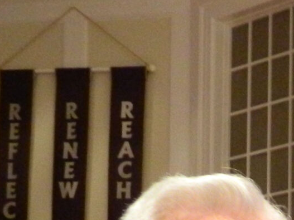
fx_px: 1155
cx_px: 454
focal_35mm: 136
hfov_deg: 13.6
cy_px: 455
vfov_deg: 10.0
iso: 400
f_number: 3.2
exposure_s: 1/20
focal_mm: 5.1
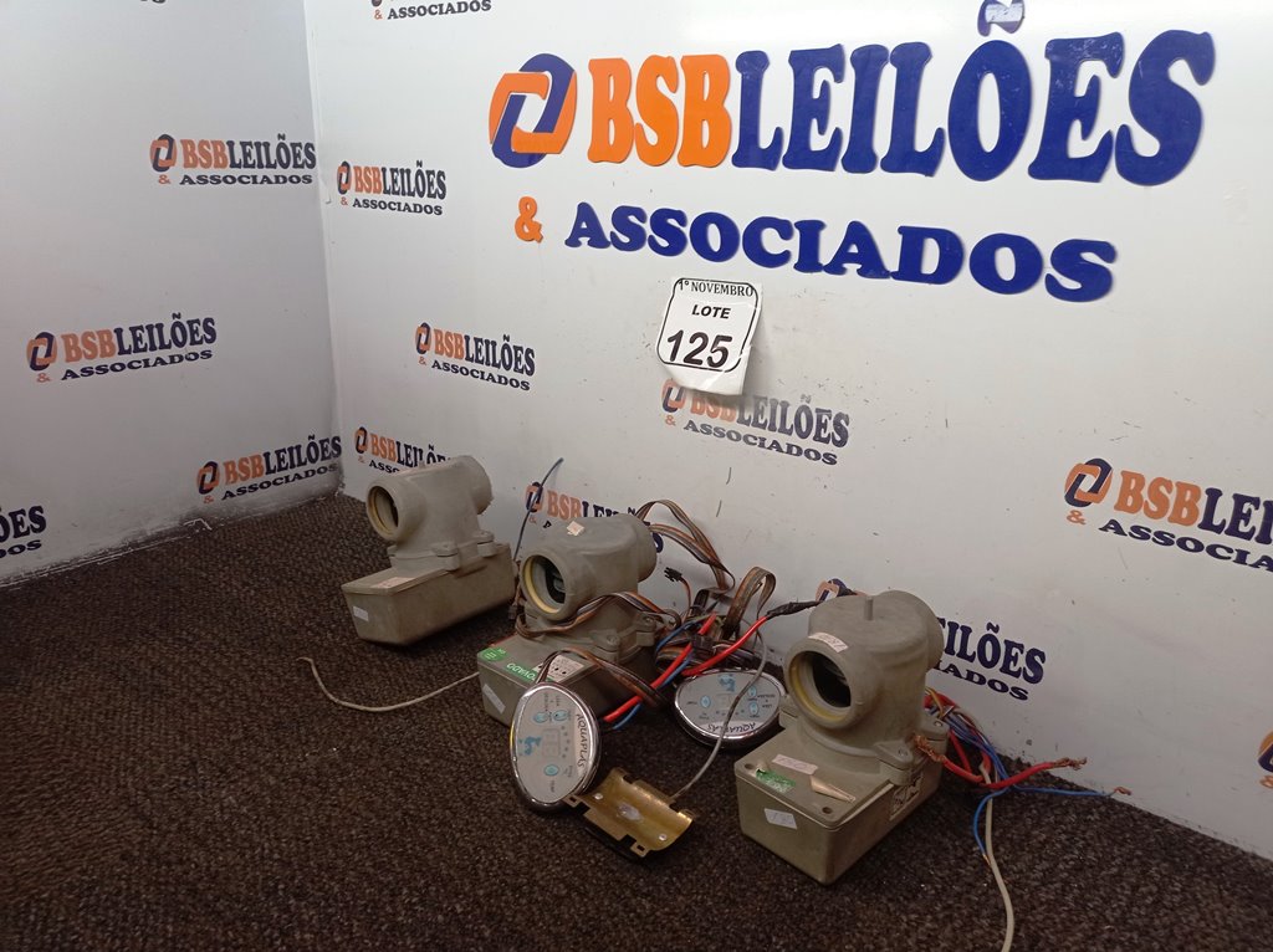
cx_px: 636
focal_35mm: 28
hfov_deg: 63.5
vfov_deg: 49.7
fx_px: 1029
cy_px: 476
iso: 123
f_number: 1.79
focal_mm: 4.7
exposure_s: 1/60
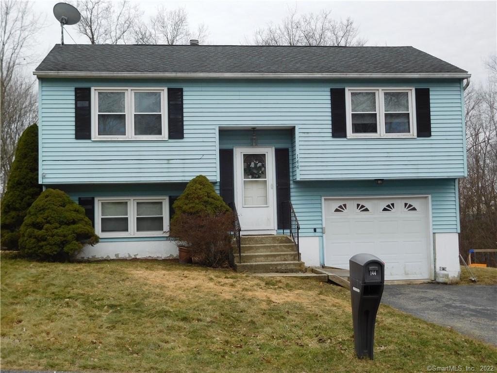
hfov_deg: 38.2
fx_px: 718
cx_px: 248
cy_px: 186
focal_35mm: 50
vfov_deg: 29.1
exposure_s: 1/30
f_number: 4.1
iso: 125
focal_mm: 8.9
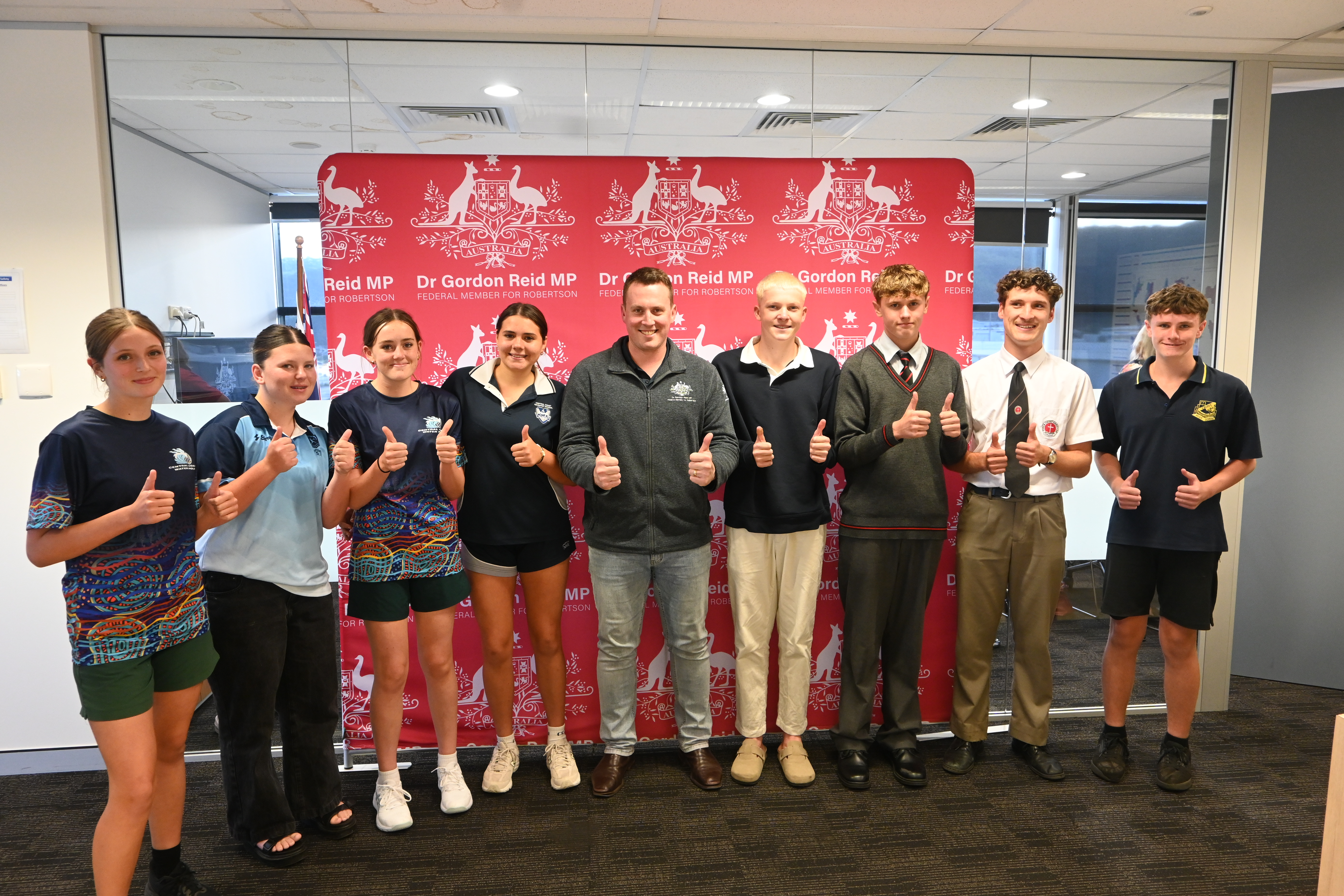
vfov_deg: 53.1
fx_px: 896
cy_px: 448
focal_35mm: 24
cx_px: 672
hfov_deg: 73.7
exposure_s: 1/25
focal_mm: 16
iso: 1000
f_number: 6.3
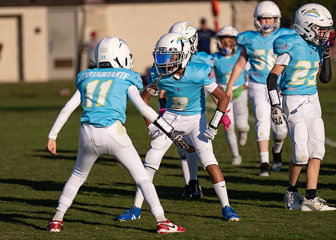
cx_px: 146
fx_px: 2268
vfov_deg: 6.1
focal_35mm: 238
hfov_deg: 8.5
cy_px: 109
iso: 100
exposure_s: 1/2500
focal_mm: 200
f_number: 2.8
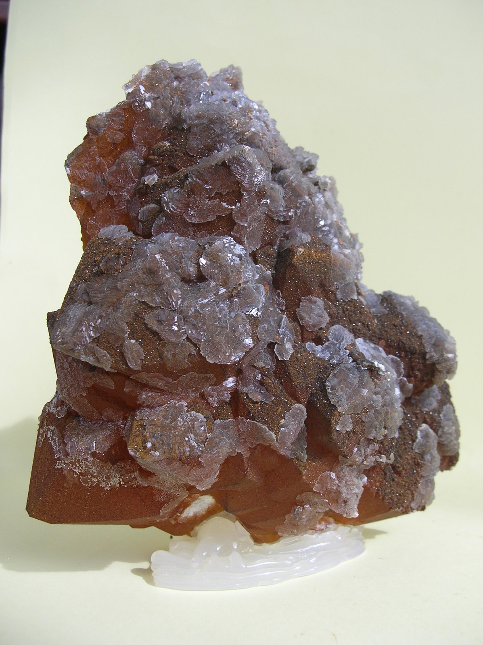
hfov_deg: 39.6
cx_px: 242
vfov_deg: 51.4
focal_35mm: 36
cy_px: 322
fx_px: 671
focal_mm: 6
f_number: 2.7
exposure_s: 1/64.3
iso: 50
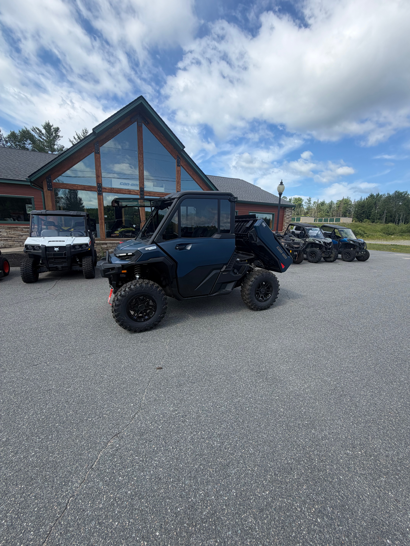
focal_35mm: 14
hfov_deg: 85.7
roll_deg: -1.5
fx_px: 221
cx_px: 205
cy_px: 273
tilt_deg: -11.2
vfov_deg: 102.1
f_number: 2.2
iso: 32
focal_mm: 2.22
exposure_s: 1/770
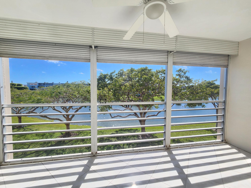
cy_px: 94
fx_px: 94
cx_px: 126
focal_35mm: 13
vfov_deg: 89.9
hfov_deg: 106.2
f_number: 2.2
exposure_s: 1/715
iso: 50
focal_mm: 2.2
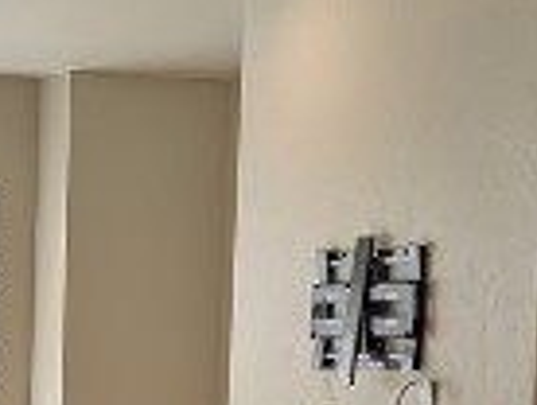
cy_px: 643
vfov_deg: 8.2
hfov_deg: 11.0
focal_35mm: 178
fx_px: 2766
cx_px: -27
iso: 22
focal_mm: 6.9
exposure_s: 1/212
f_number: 1.68
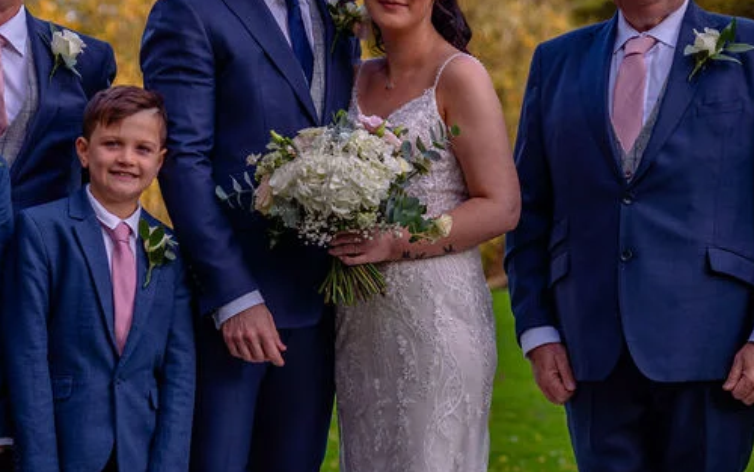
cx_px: 372
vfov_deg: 9.0
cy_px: 158
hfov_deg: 14.3
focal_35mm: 146
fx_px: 3001
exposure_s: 1/250
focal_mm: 70
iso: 100
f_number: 2.8
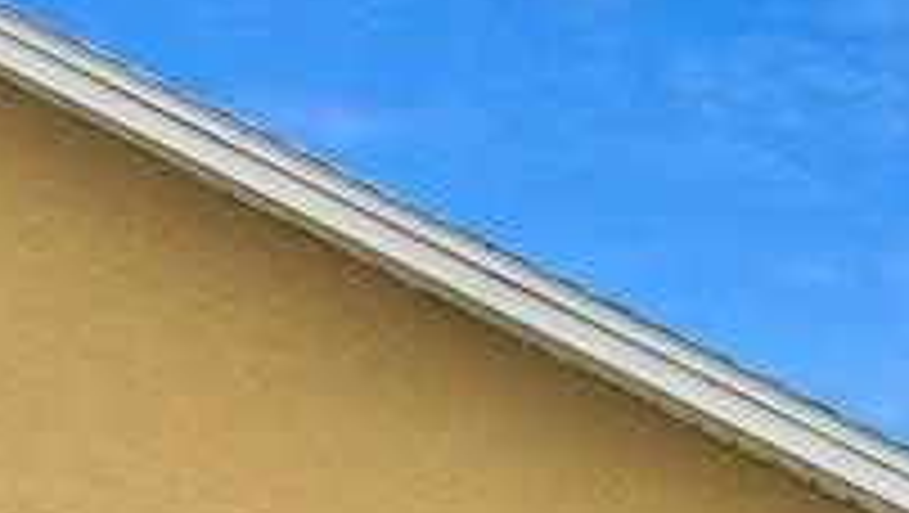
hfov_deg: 13.3
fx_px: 3860
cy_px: 1404
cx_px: 882
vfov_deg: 7.0
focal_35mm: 160
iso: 25
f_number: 2.2
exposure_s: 1/1221
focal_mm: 4.15
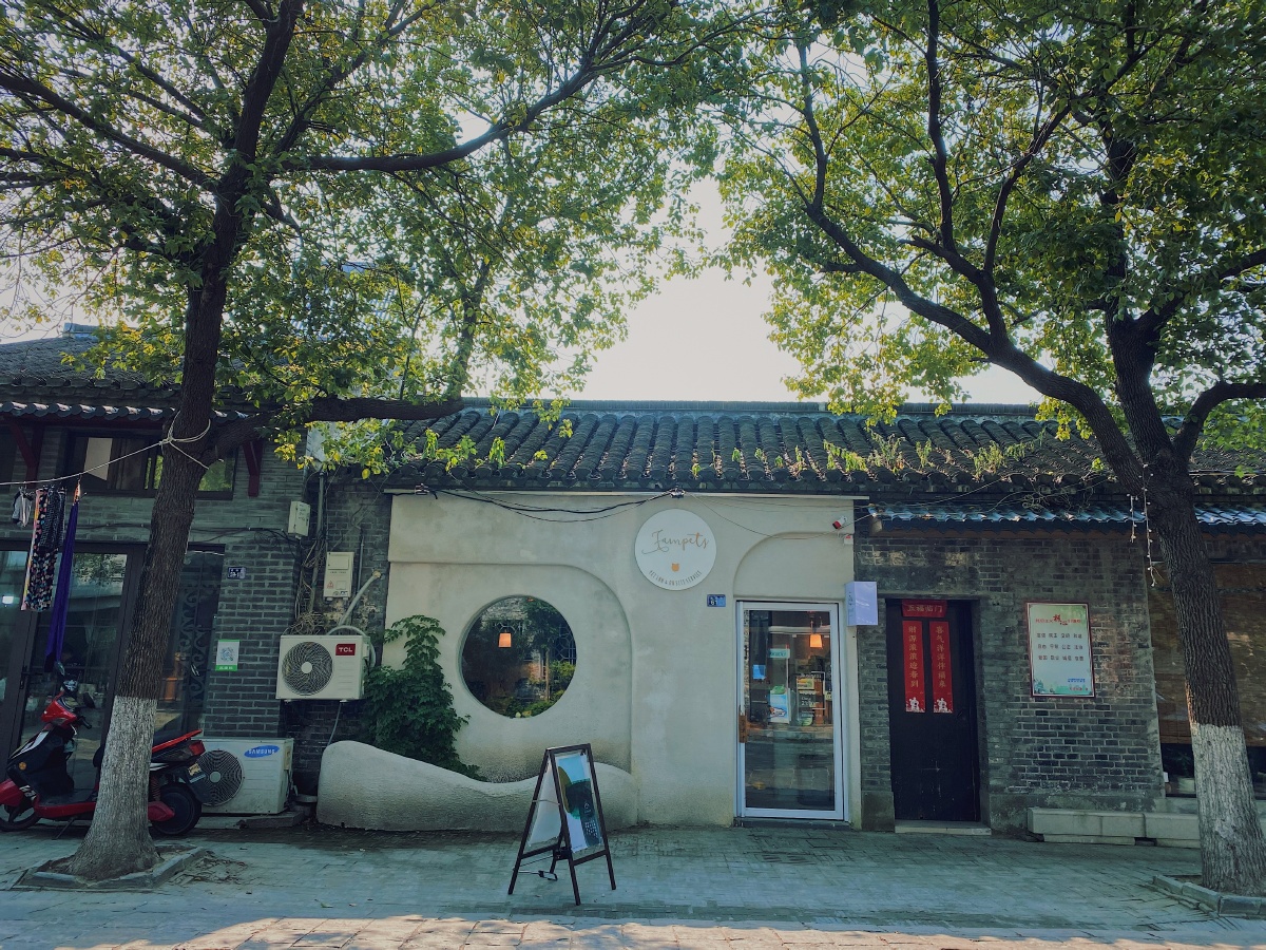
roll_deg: -1.8
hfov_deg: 67.3
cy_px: 475
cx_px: 633
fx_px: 951
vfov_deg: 53.1
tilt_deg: +12.9
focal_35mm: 26
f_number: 1.8
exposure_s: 1/957
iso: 32
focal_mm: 4.25
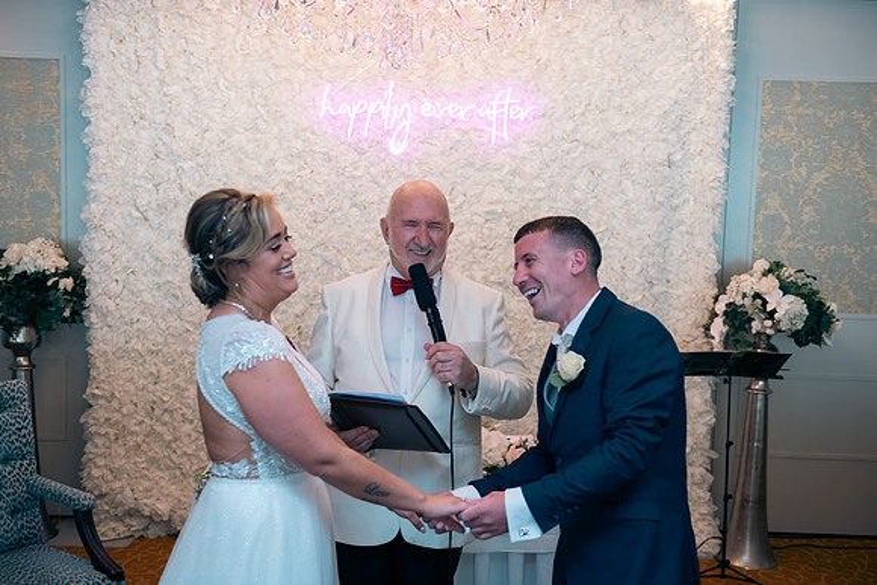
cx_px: 438
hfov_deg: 48.4
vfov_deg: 33.4
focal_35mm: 40
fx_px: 975
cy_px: 292
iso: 640
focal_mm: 40
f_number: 3.5
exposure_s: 1/160
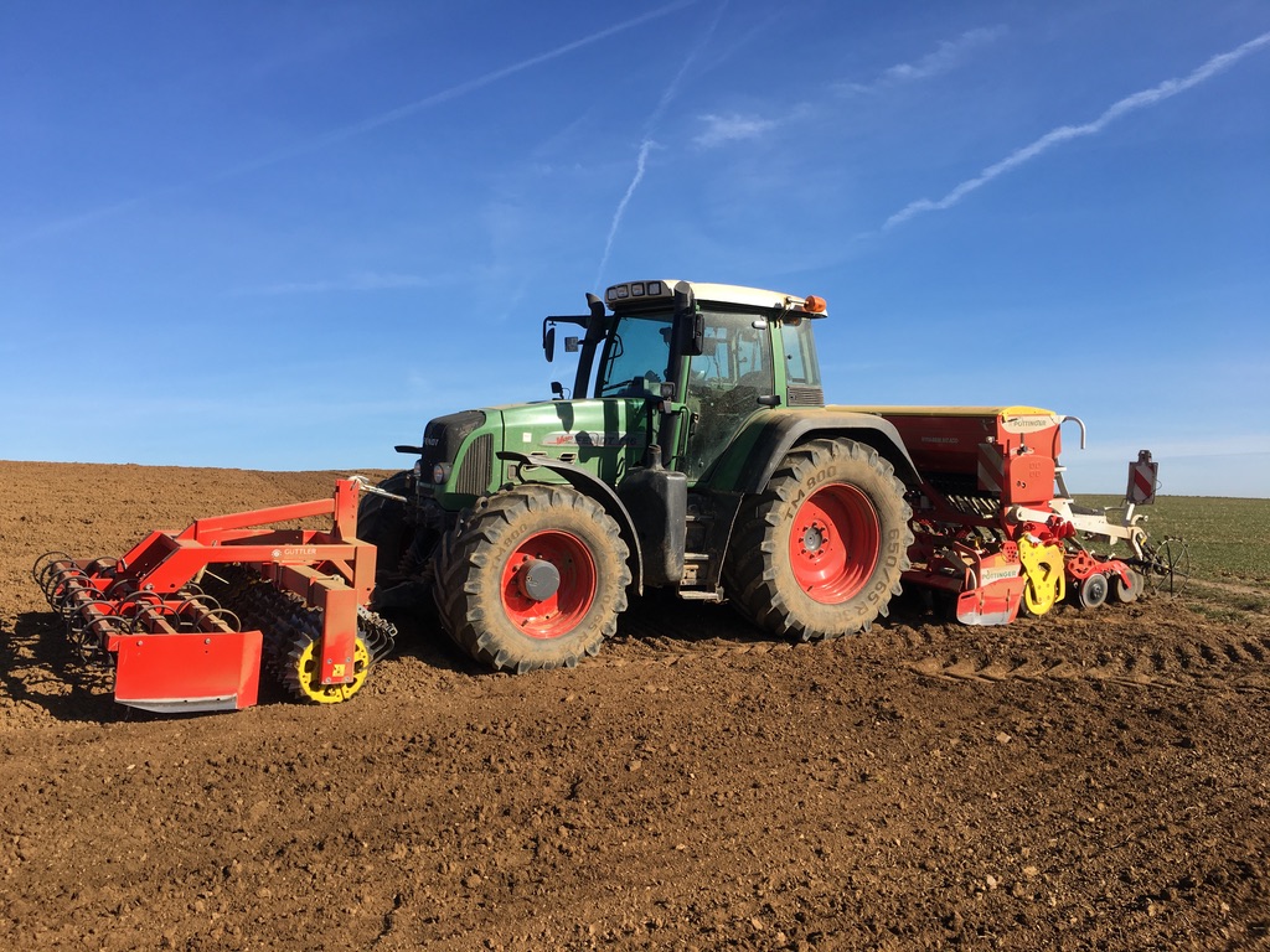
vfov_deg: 48.2
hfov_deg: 61.7
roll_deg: +0.4
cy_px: 476
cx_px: 635
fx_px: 1064
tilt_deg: +3.6
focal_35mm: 29
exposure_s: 1/1304
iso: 25
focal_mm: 4.15
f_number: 2.2
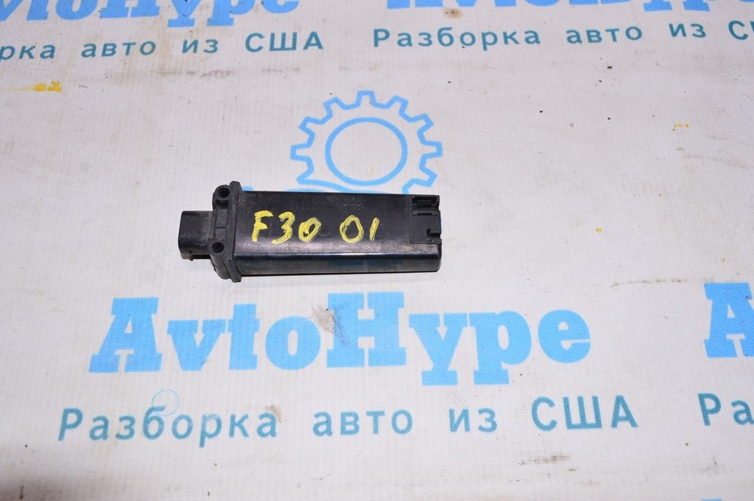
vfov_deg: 39.9
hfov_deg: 57.3
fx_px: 691
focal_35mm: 33
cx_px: 377
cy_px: 250
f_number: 8
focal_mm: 22
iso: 1600
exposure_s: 1/200
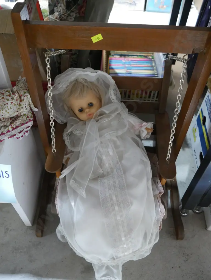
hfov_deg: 46.8
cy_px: 140
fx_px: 244
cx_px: 106
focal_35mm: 30
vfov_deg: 59.9
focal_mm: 15
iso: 3200
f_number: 4.5
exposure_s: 1/50
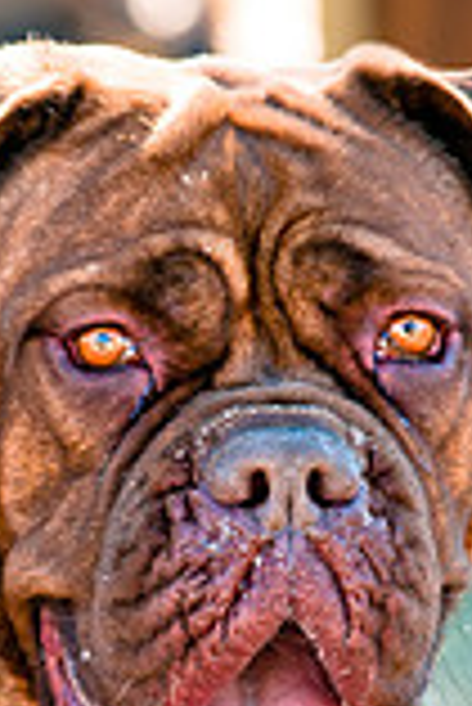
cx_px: 146
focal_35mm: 857
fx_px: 16816
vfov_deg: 2.4
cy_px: 531
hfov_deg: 1.6
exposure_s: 1/160
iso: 200
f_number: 5
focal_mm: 200
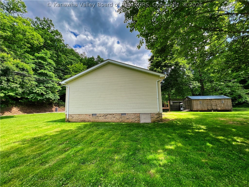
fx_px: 94
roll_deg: +0.3
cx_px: 124
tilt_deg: +5.3
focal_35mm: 13
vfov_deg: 89.9
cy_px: 94
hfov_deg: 106.2
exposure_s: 1/694
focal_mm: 1.57
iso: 32
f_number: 1.8
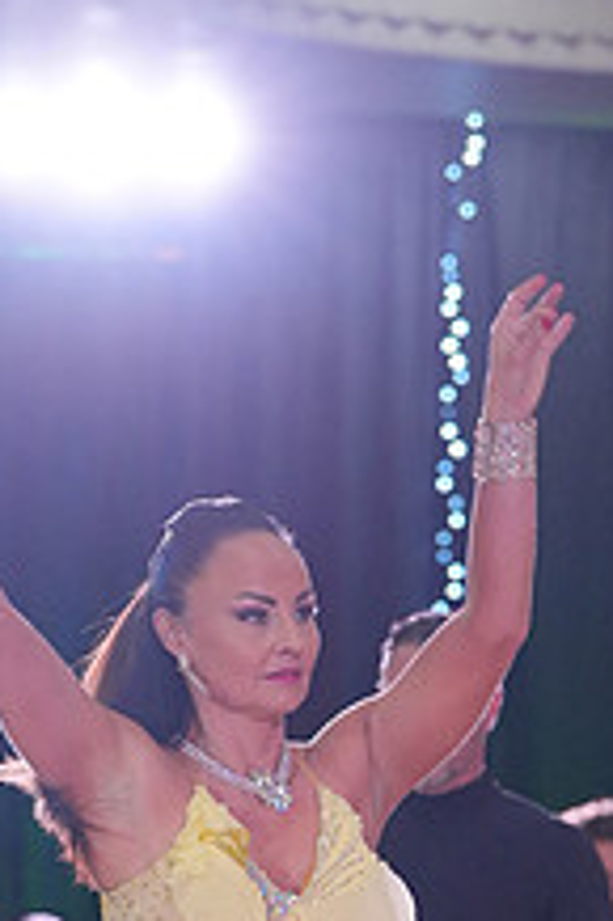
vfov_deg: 7.7
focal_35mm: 264
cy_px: 1208
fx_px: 6753
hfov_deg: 5.2
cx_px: 36
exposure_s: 1/500
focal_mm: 99
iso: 2000
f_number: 4
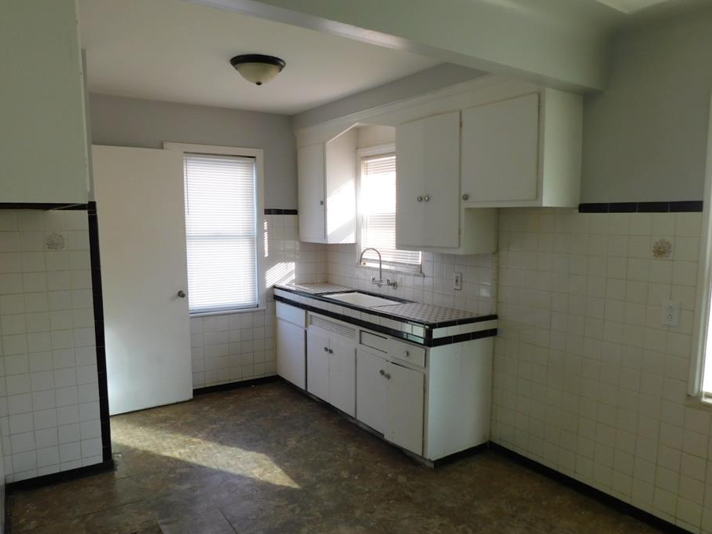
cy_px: 290
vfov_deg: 53.0
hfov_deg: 67.3
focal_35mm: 26
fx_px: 535
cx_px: 370
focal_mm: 4
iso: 125
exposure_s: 1/40
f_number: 3
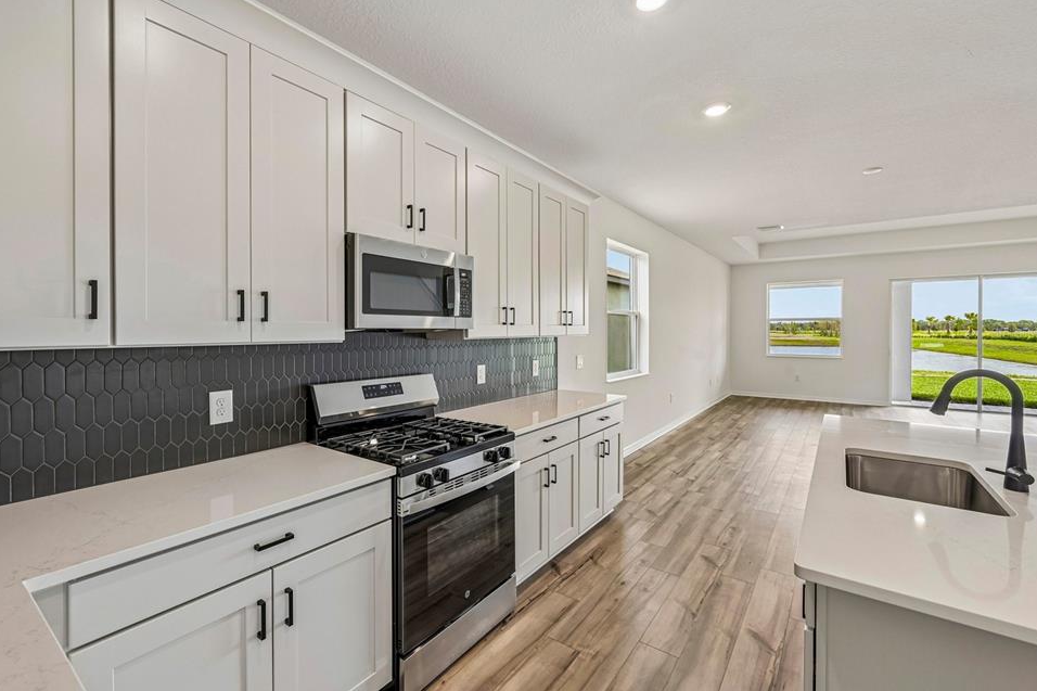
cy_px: 333
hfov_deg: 100.3
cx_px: 498
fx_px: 432
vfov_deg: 77.3
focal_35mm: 15
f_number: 8
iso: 400
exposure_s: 1/40
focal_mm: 14
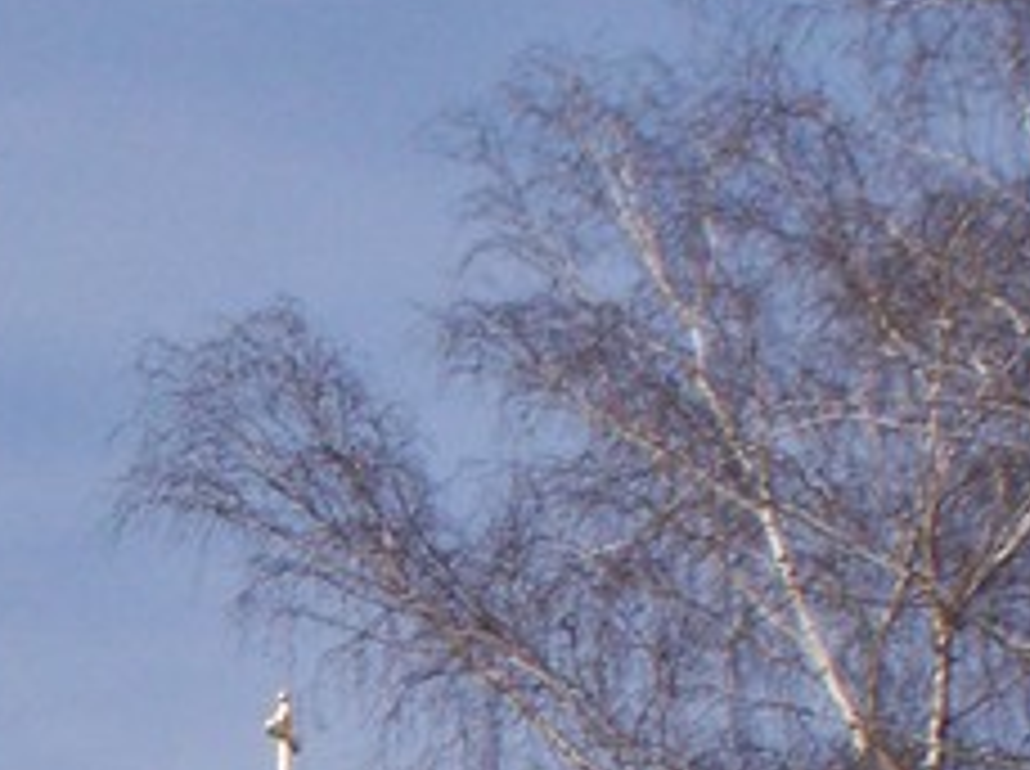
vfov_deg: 7.2
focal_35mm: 196
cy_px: 1666
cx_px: -427
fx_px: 5823
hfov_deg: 9.9
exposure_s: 1/1000
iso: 80
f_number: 4.8
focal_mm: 7.54
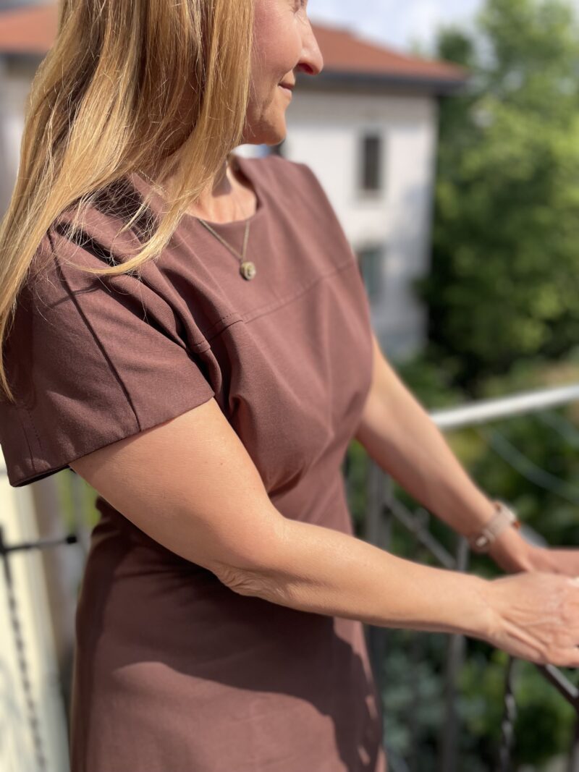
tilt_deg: -15.1
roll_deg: +1.4
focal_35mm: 26
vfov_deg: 67.3
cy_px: 386
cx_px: 290
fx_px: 580
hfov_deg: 53.1
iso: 50
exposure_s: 1/2564
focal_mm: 4.2
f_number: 1.6
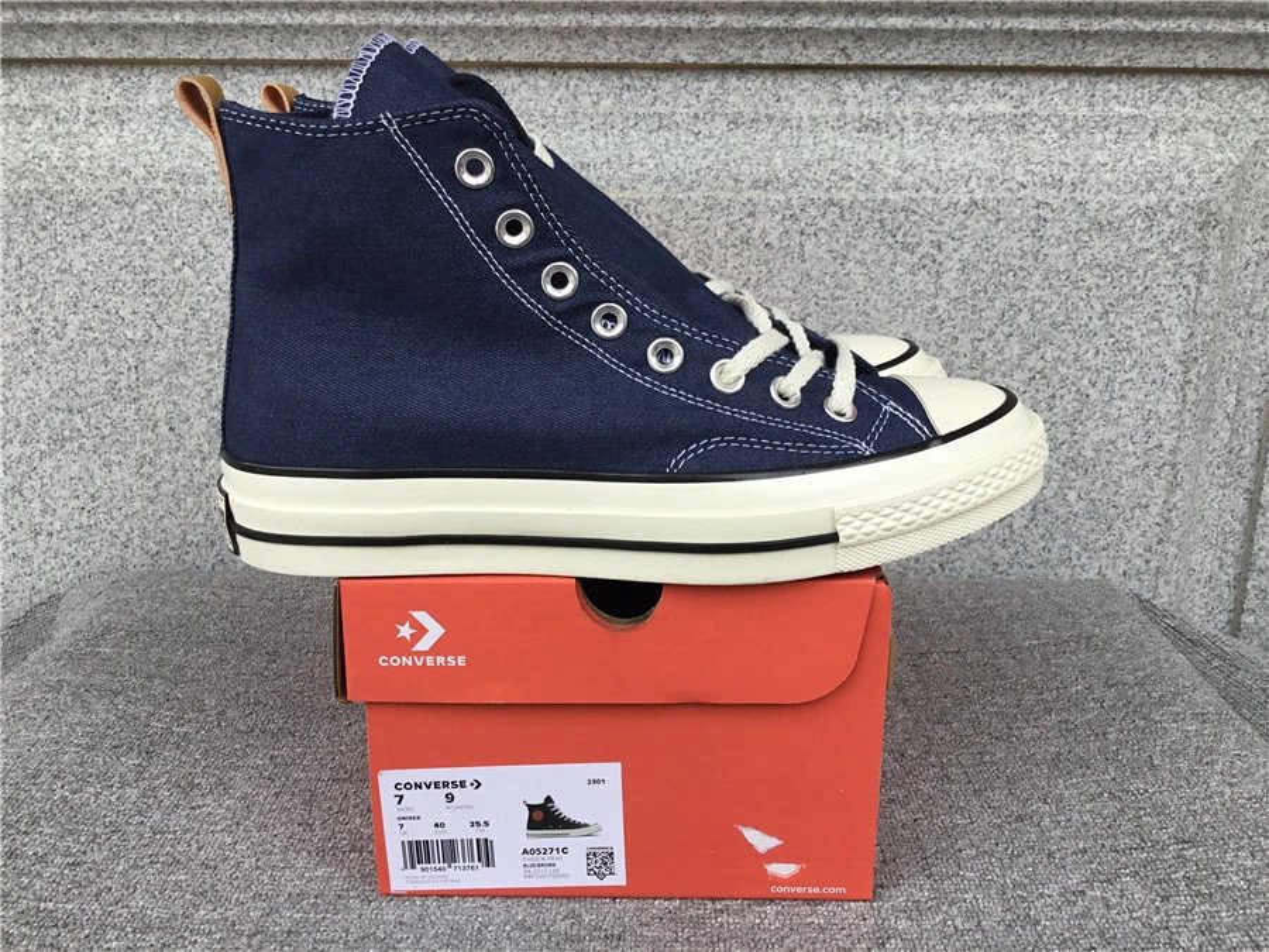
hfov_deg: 58.4
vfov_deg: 45.4
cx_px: 634
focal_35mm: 31
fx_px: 1136
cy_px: 476
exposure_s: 1/151
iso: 25
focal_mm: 3.3
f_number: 2.4
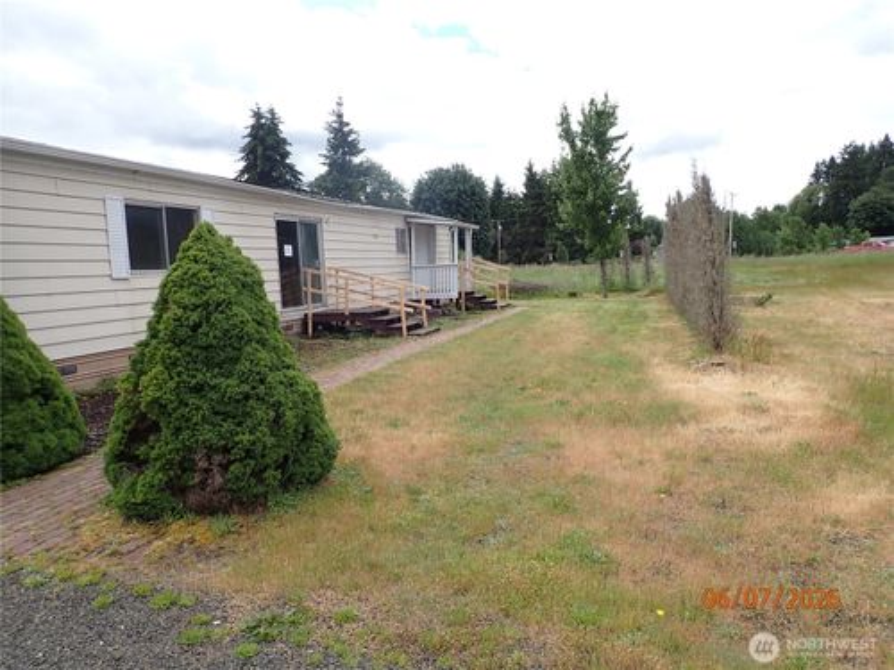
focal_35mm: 25
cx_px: 447
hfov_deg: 69.4
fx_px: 646
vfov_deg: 54.9
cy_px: 335
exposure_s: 1/800
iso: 100
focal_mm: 4.5
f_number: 2.8
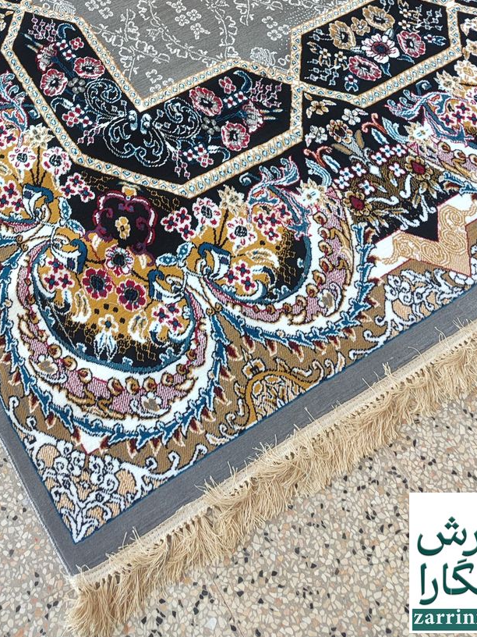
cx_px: 141
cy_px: 24
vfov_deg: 35.7
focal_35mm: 49
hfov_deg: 29.4
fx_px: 900
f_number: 1.89
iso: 299
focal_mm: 5.95
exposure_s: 1/100
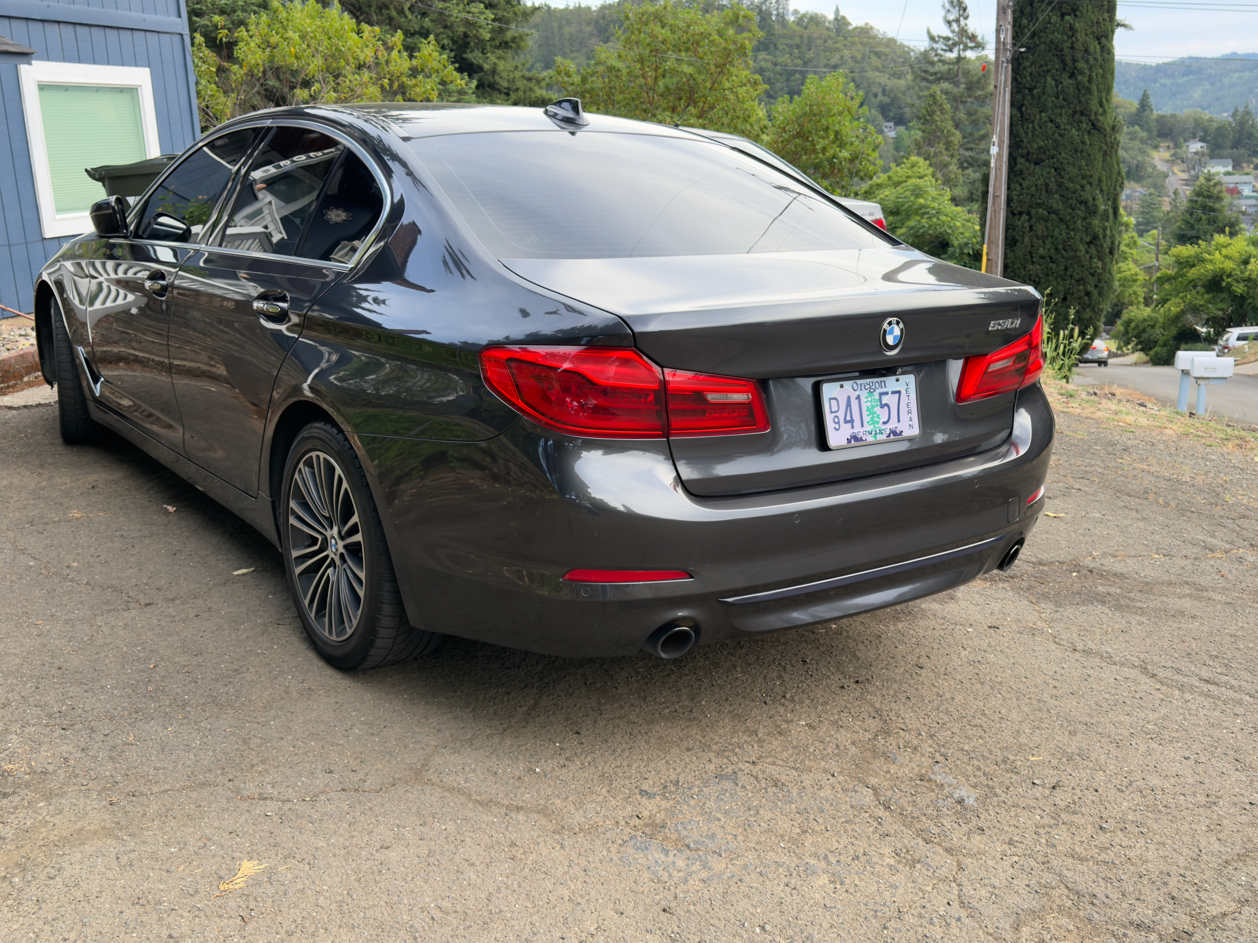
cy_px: 472
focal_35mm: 35
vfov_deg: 40.7
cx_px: 629
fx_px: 1272
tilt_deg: -14.7
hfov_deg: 52.6
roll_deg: +4.1
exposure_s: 1/295
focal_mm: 6.76
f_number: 1.78
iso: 100
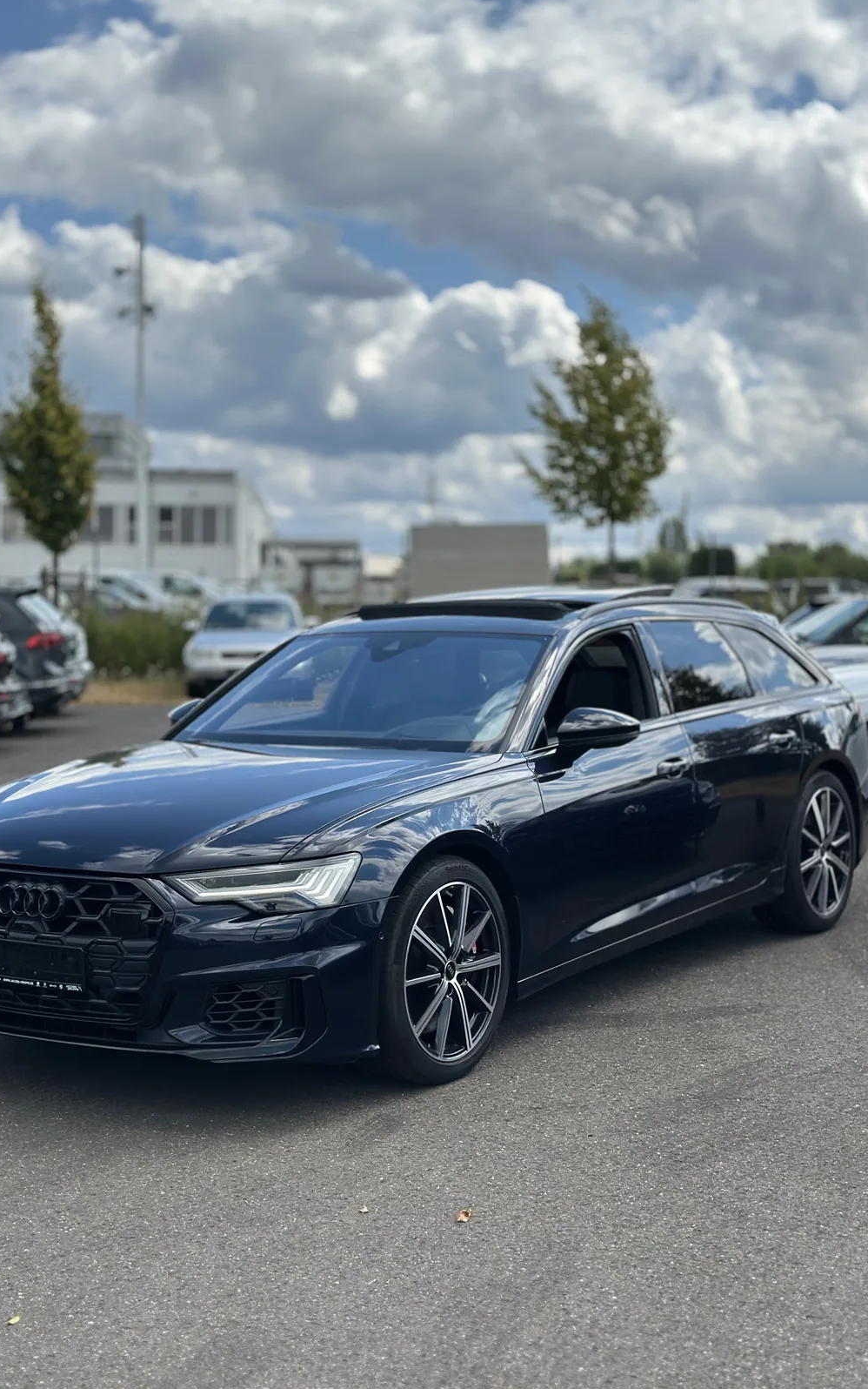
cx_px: 374
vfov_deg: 39.6
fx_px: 1930
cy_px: 694
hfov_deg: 25.3
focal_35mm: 51
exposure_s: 1/6211
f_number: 1.78
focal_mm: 6.86
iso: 100
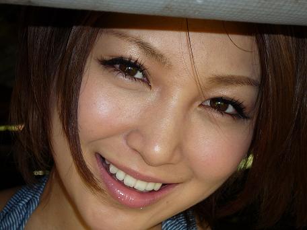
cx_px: 154
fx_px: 887
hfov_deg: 19.6
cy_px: 115
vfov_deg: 14.8
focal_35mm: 100
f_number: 5.6
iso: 100
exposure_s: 1/60
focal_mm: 17.6
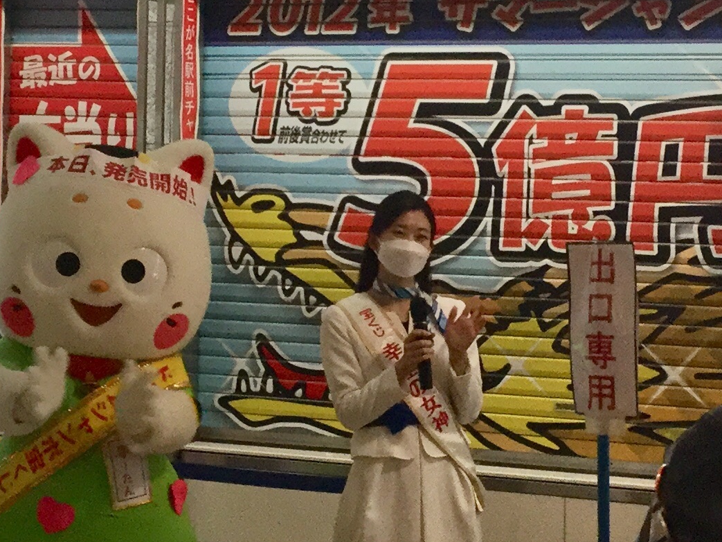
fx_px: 2023
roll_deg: -2.0
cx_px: 360
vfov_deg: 15.2
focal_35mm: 97
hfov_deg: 20.2
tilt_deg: -2.7
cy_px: 191
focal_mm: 3.3
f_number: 2.4
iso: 32
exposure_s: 1/30
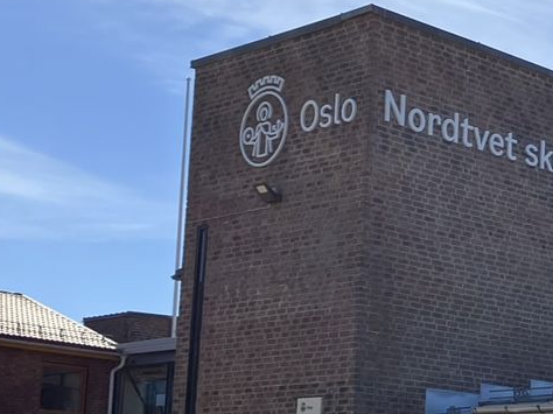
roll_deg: -1.0
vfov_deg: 15.3
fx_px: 1533
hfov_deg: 19.7
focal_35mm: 96
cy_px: 341
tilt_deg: +7.6
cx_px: 580
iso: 32
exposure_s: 1/2857
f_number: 1.8
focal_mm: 3.99
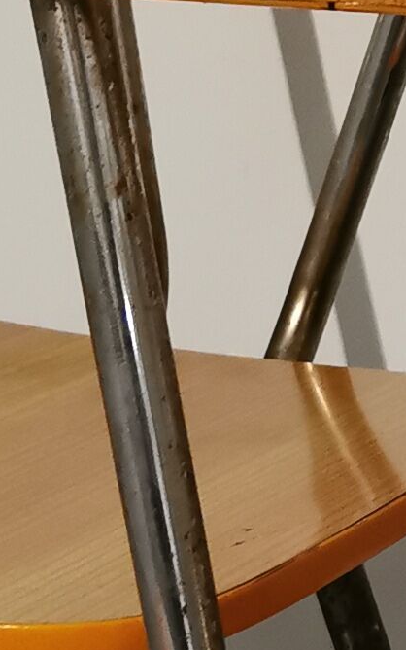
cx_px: 19
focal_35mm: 156
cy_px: 788
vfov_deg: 13.1
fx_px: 2762
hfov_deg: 8.4
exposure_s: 1/25
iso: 500
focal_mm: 5.58
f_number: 1.8
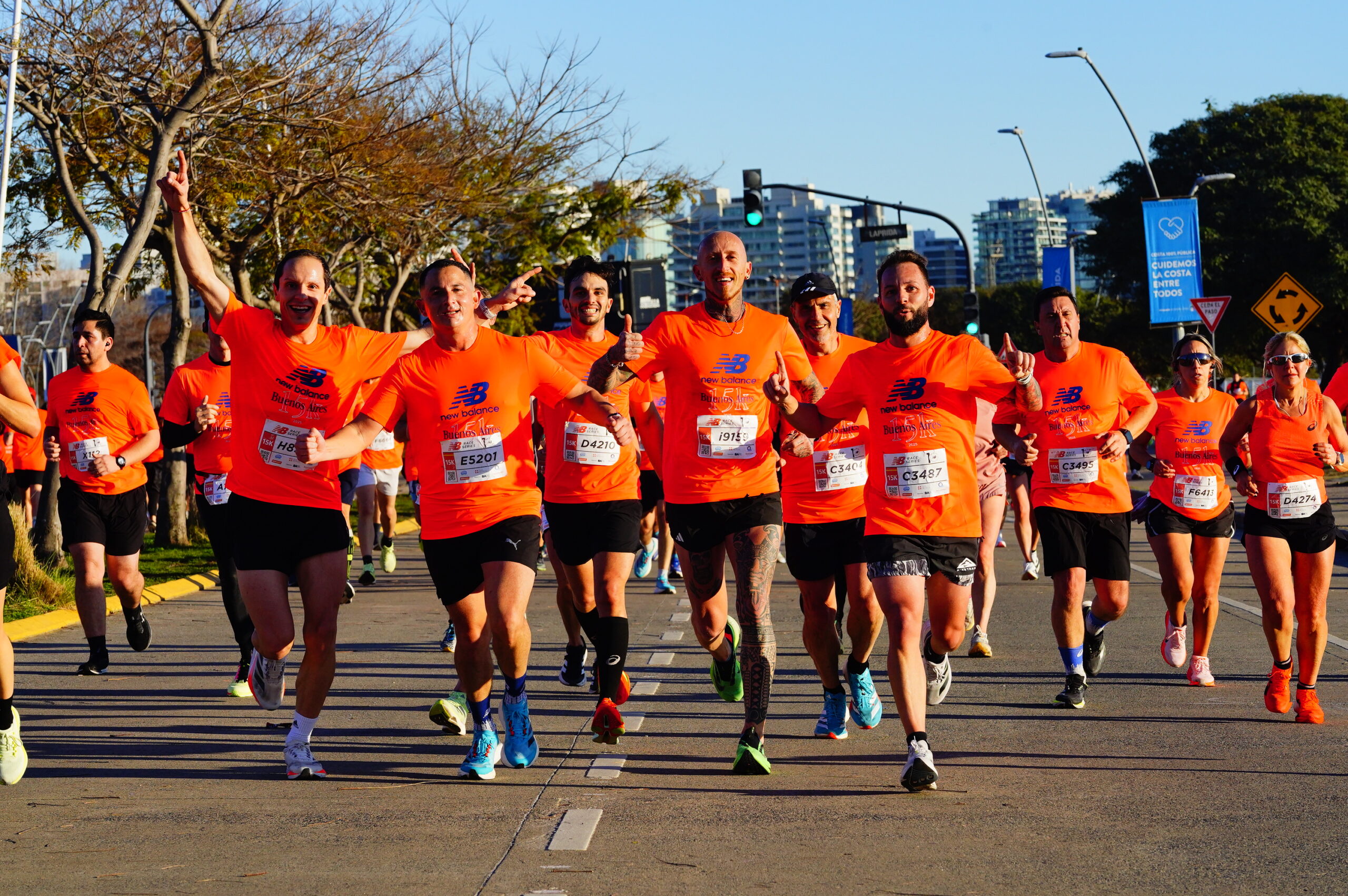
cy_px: 448
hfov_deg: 16.1
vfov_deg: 10.8
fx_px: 4751
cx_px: 674
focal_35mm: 127
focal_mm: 127
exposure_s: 1/800
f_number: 11
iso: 800
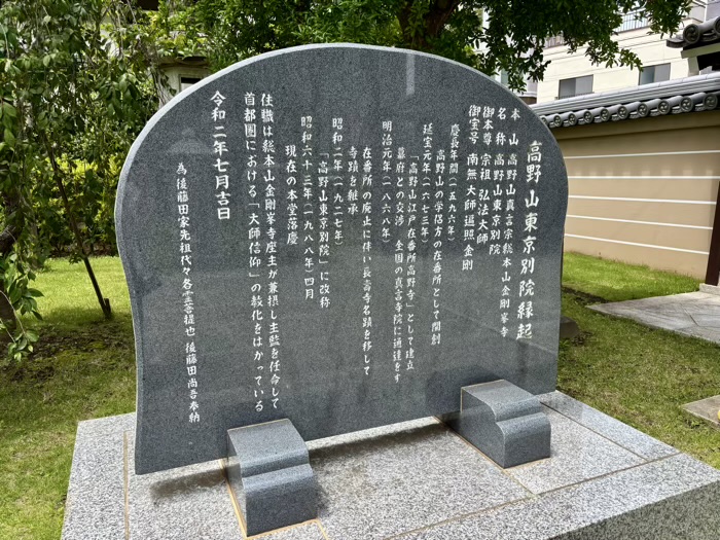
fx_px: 541
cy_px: 270
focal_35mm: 26
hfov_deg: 67.3
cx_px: 360
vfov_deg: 53.1
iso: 50
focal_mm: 5.96
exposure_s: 1/1178
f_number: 1.6
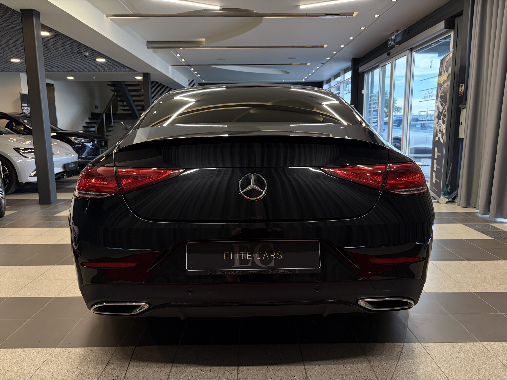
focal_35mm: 26
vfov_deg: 53.1
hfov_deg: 67.3
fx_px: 381
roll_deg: +0.9
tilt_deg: -9.5
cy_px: 190
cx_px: 254
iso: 200
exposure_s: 1/100
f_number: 1.6
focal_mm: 5.96
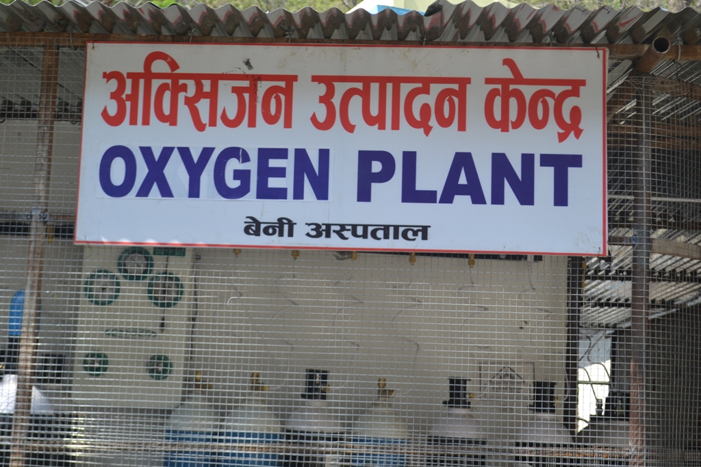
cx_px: 350
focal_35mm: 60
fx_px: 1168
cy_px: 234
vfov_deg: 22.6
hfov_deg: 33.4
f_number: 6.3
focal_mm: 40
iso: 100
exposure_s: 1/160
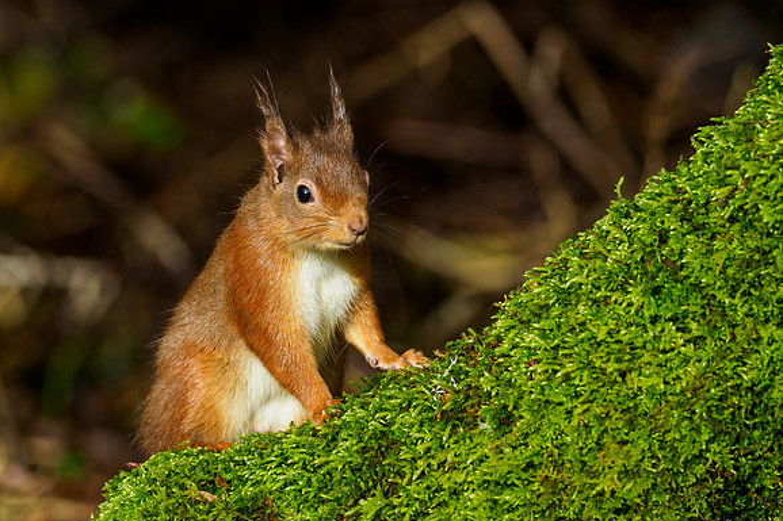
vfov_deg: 1.7
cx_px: 313
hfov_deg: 2.6
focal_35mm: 788
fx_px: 17133
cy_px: 218
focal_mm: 300
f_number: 4
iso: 200
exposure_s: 1/640
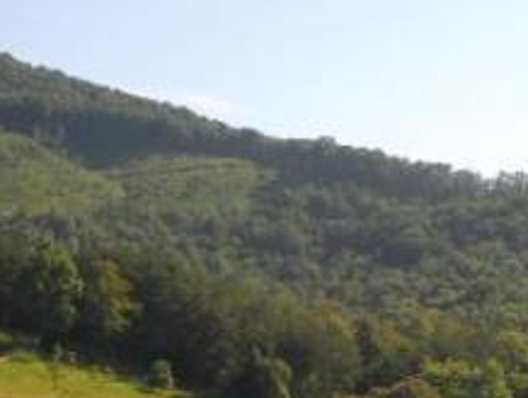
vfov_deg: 13.6
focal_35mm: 109
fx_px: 1664
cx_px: 288
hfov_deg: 18.0
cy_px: 298
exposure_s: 1/250
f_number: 5.5
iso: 64
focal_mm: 6.72
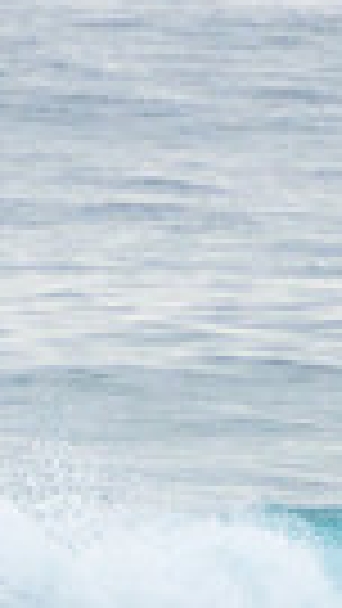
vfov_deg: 0.9
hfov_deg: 0.5
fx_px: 39796
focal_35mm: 2470
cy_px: 686
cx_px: -617
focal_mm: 400
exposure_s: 1/1250
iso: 500
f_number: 5.6
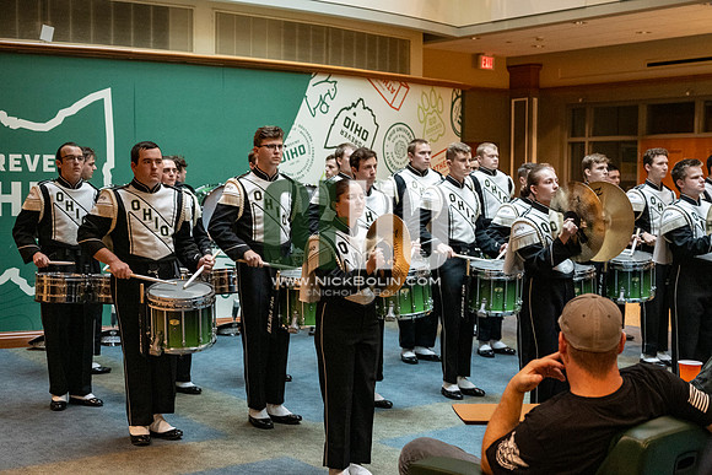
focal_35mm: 52
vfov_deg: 26.0
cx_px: 356
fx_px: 1029
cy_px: 238
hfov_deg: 38.2
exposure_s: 1/200
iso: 3200
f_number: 4
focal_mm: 52
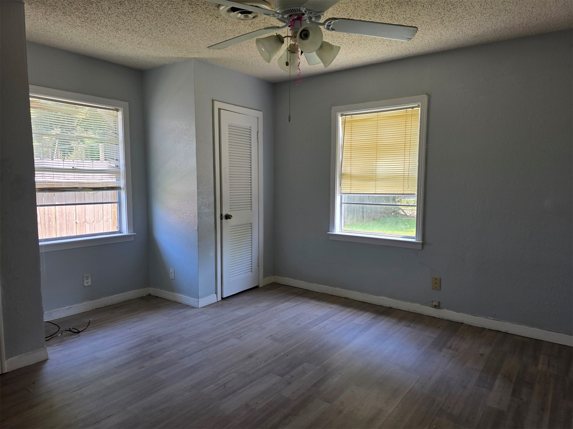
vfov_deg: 58.9
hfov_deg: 73.9
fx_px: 381
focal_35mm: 23
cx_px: 286
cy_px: 214
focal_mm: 6.3
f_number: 1.7
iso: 64
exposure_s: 1/180
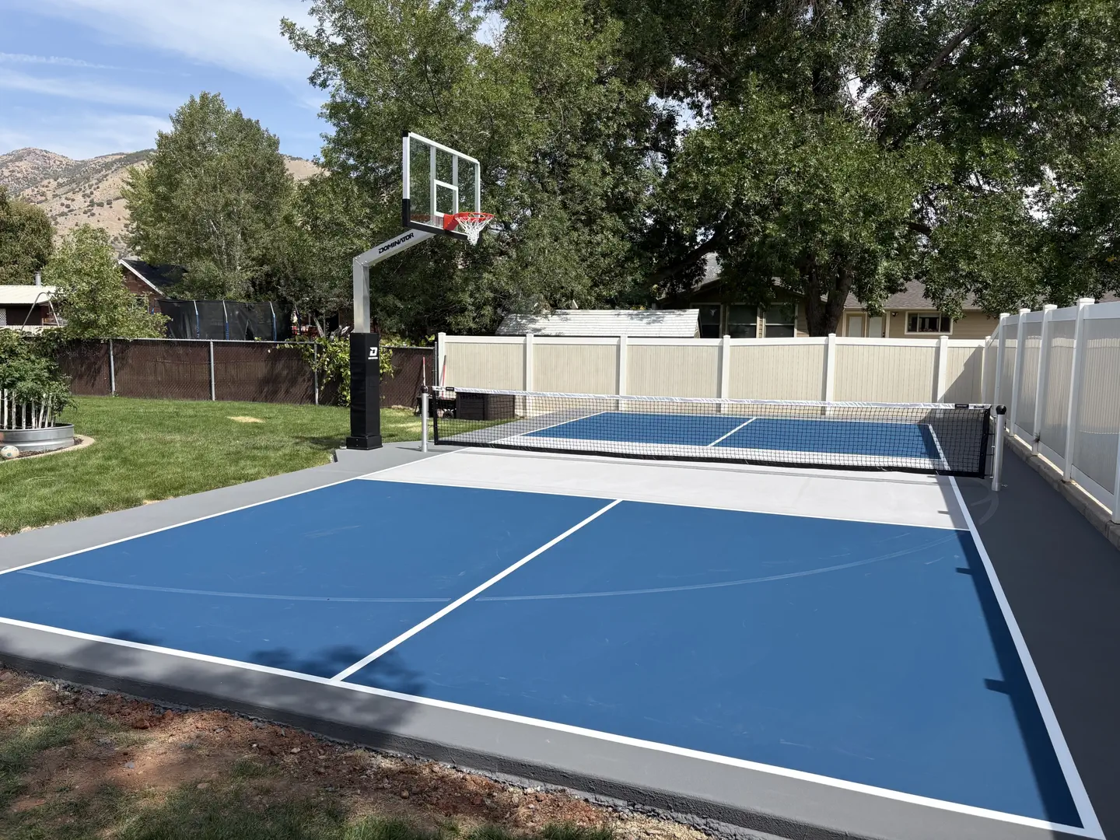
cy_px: 420
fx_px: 841
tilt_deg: -6.2
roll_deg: -0.2
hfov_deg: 67.3
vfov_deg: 53.1
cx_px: 560
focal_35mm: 26
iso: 50
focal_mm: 5.96
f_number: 1.6
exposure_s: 1/3279
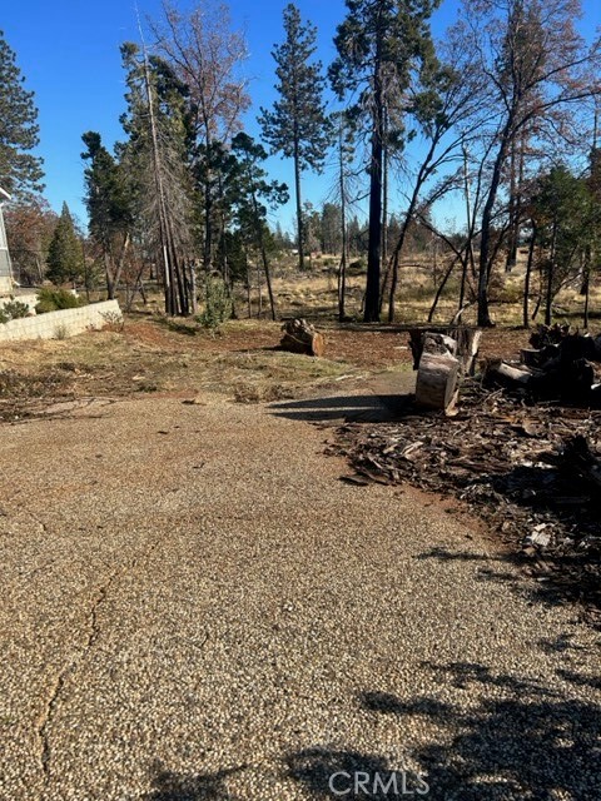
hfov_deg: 53.1
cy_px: 400
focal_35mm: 26
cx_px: 300
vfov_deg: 67.3
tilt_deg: -13.3
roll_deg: +4.6
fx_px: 602
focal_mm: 5.7
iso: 50
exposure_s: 1/3257
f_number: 1.5
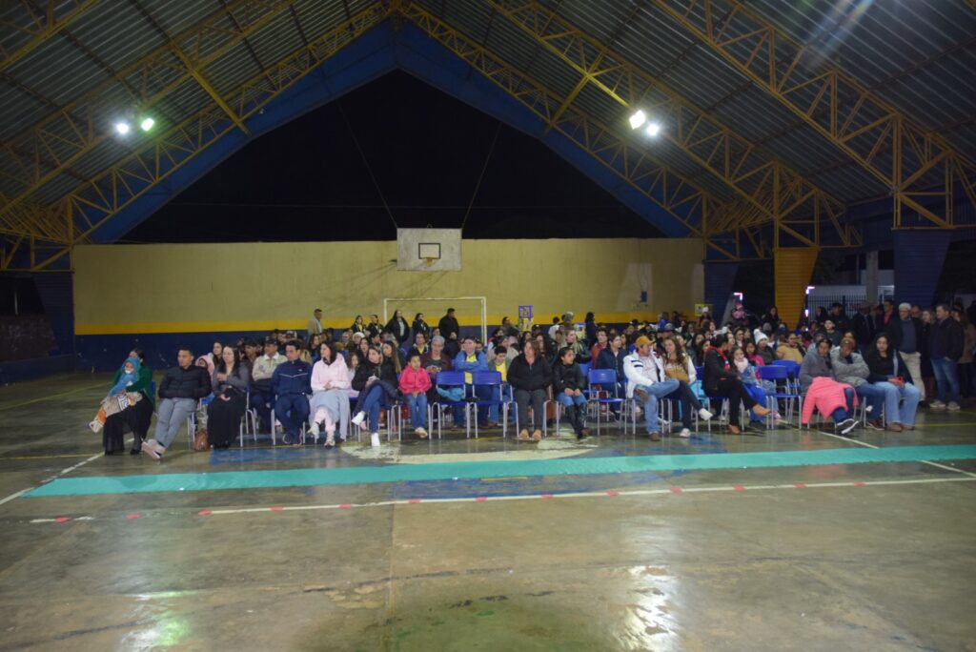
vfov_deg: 48.0
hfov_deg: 67.4
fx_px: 732
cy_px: 326
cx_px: 488
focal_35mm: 27
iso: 1000
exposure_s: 1/60
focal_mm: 18
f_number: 3.5
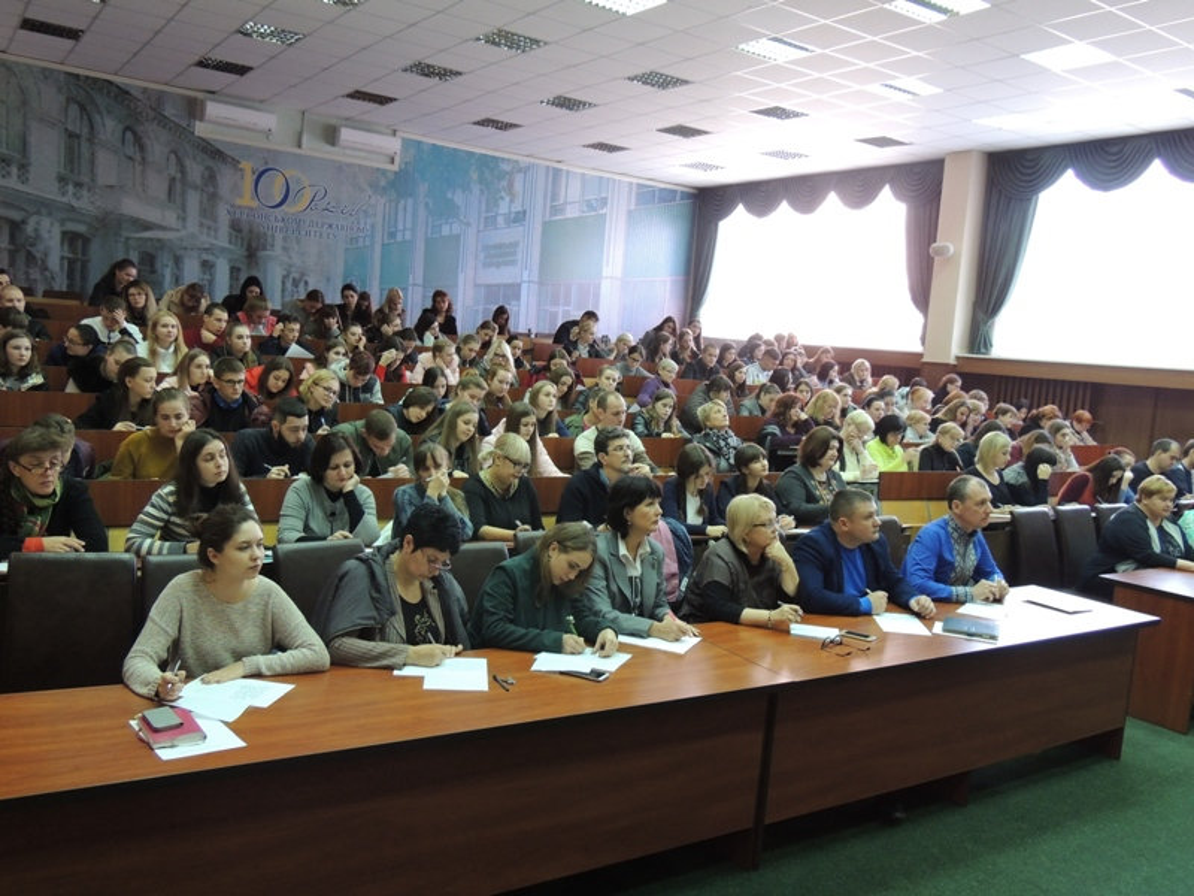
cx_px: 597
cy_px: 448
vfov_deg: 46.8
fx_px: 1035
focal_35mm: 30
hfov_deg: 60.0
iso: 400
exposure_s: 1/25
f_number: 3.1
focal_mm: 5.3
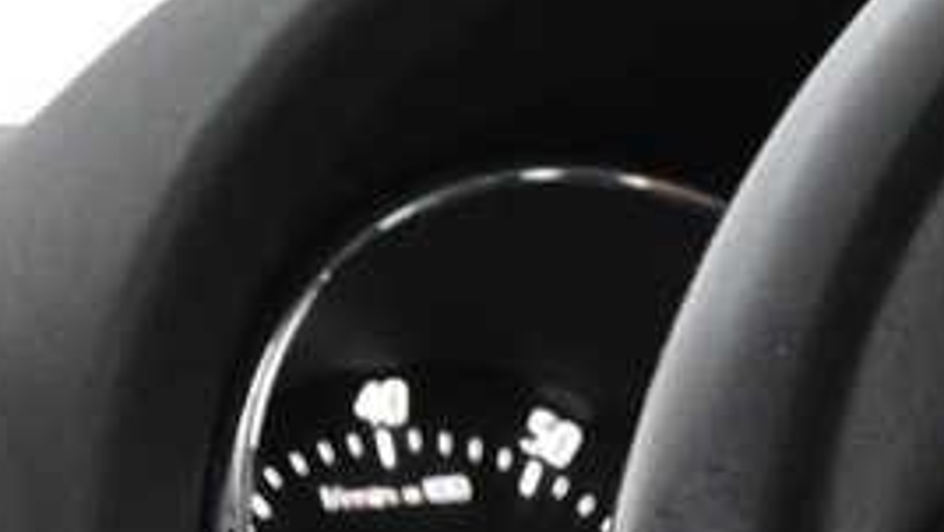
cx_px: 1874
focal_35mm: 218
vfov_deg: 5.3
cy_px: 1416
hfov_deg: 9.3
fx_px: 5463
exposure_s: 1/40
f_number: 4.2
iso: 2800
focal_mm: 23
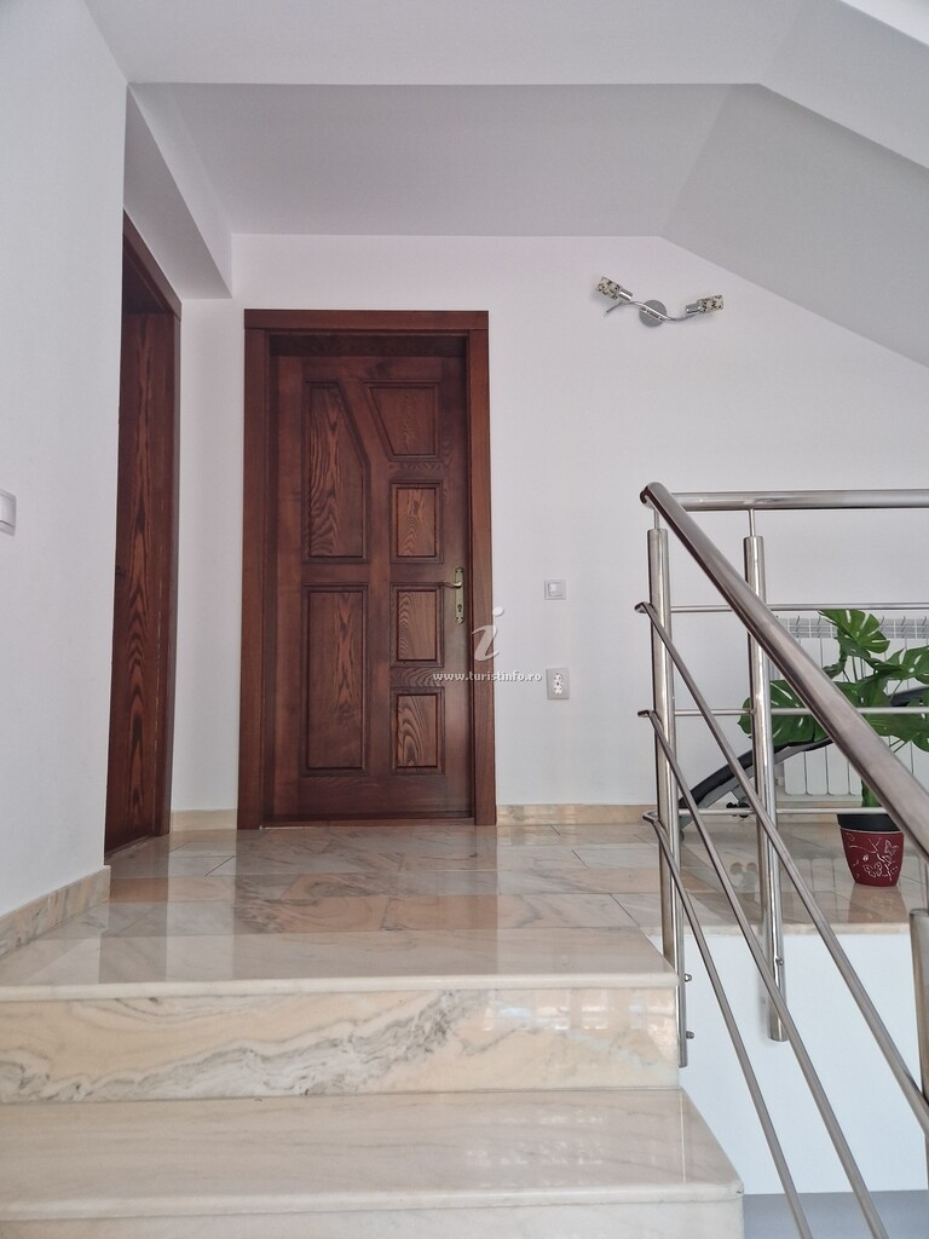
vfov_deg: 73.9
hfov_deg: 58.9
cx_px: 464
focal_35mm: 23
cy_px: 620
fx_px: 823
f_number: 1.8
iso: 640
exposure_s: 1/100
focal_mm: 5.4
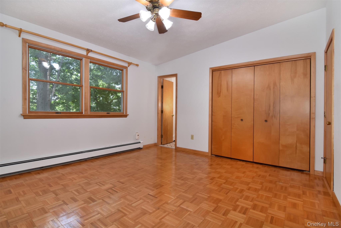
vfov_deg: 72.0
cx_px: 170
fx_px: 156
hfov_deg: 95.0
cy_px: 114
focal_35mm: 16
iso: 640
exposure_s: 1/30
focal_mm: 11
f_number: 11
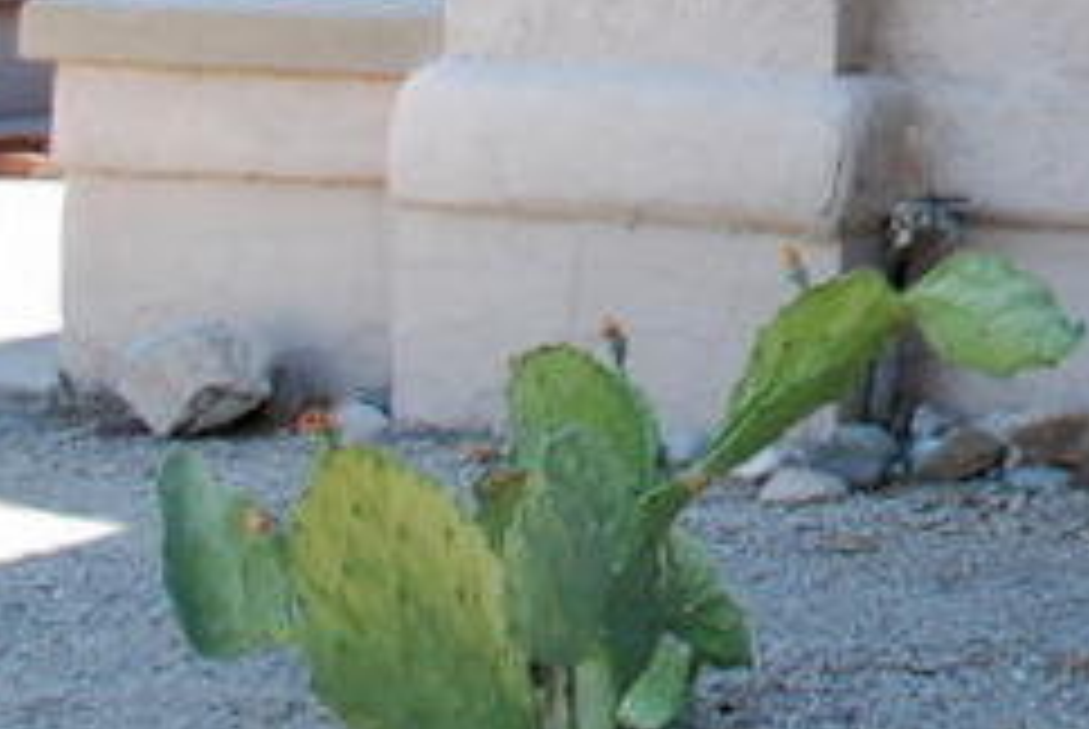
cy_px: -745
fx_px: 3846
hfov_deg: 14.5
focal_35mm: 127
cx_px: 1858
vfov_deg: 10.0
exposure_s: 1/125
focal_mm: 20
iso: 125
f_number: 5.6
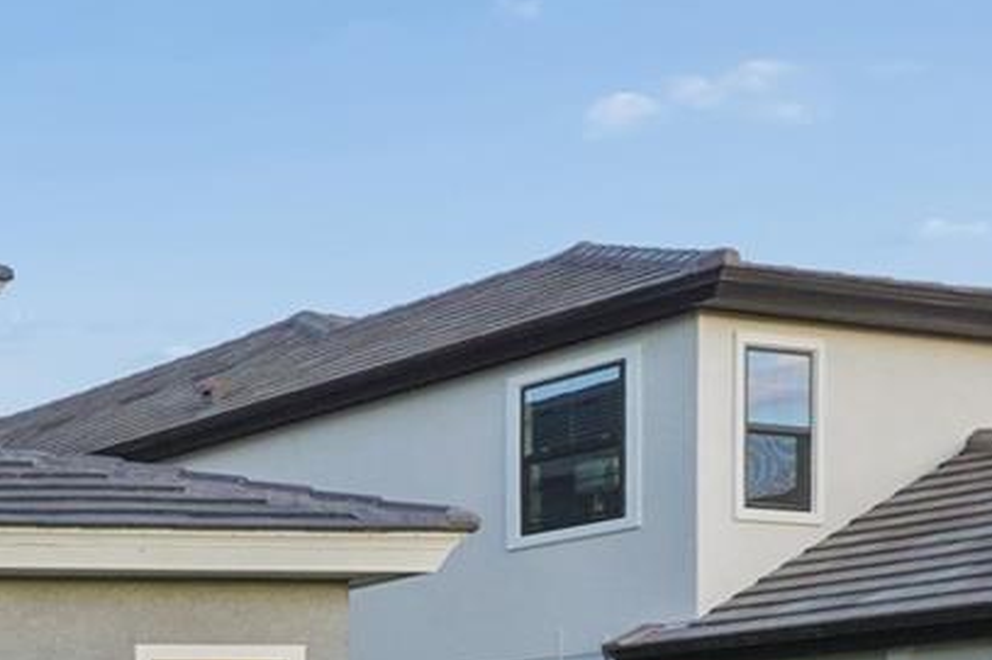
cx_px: -938
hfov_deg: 19.9
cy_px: 896
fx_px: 1625
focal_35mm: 59
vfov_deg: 20.6
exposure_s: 1/125
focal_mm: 10
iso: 400
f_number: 8
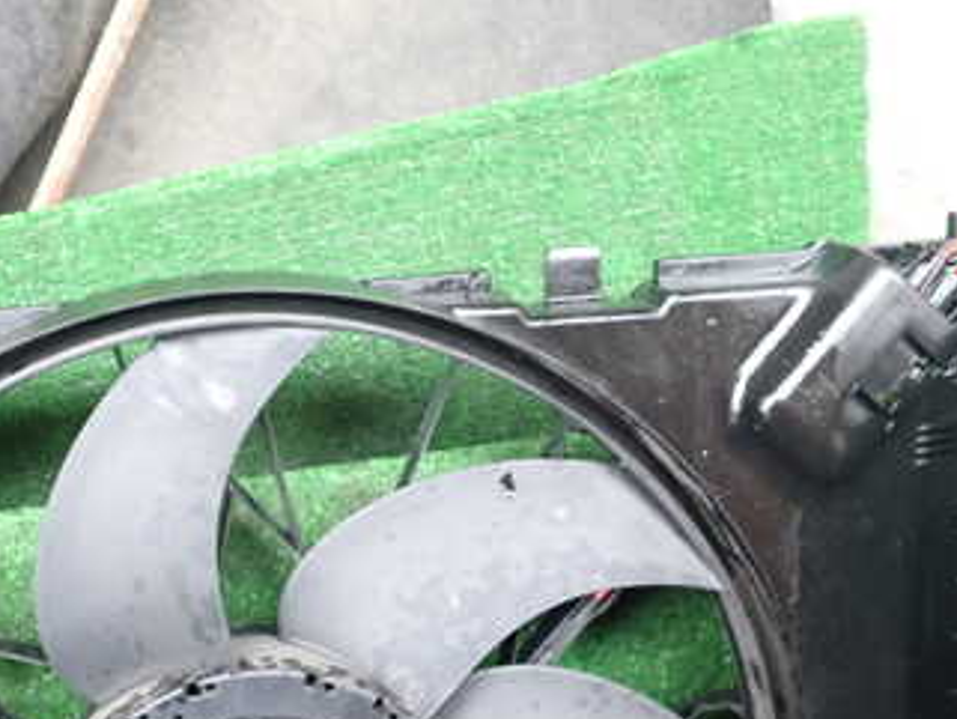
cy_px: 668
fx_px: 1549
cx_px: 265
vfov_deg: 25.2
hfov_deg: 33.8
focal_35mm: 56
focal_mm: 5.4
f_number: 2.3
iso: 400
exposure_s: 1/30
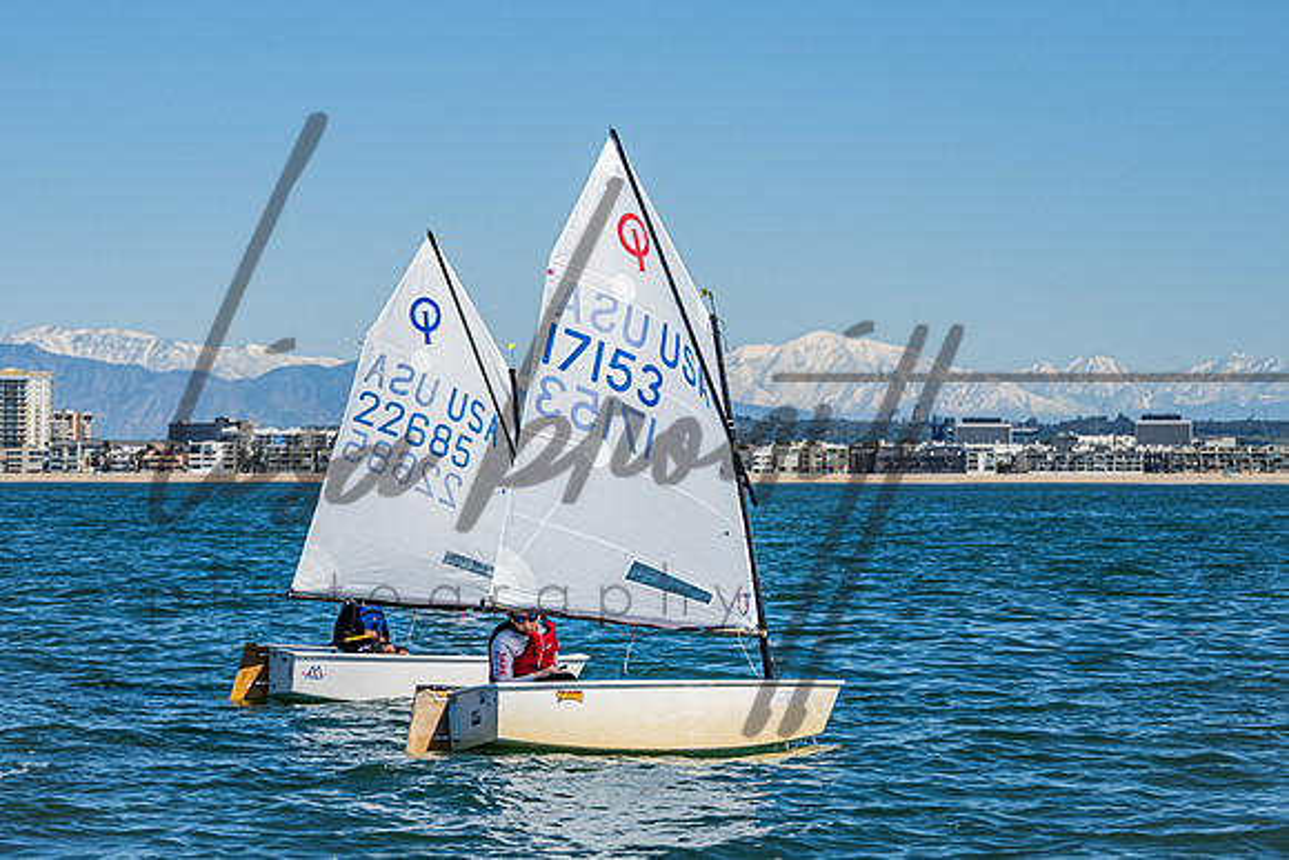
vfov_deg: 9.7
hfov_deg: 14.5
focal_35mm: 141
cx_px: 538
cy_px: 362
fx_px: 5062
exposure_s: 1/2500
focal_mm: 105
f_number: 6.3
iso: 320
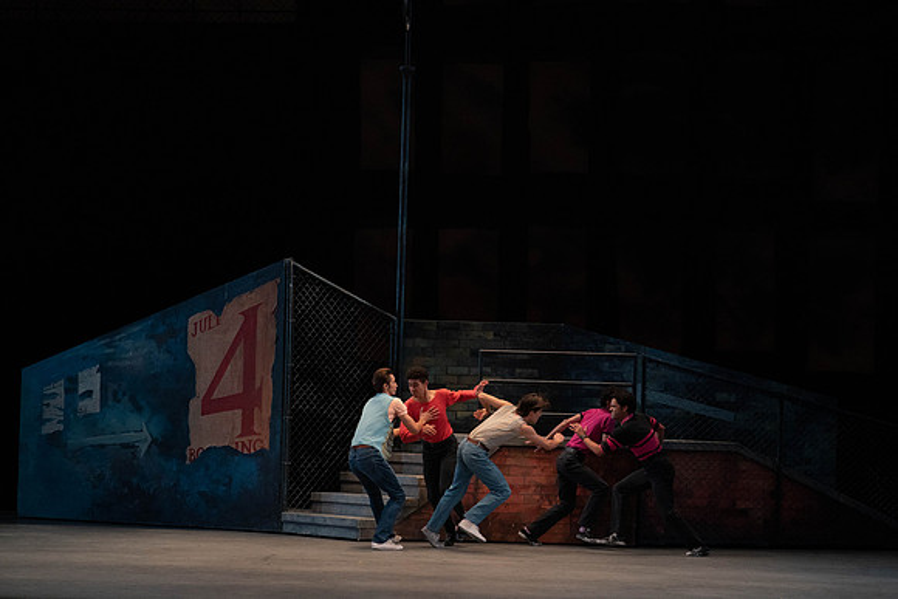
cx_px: 449
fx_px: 3144
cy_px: 300
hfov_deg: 16.3
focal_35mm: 126
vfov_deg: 10.9
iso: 3200
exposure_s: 1/400
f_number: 4.5
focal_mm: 126
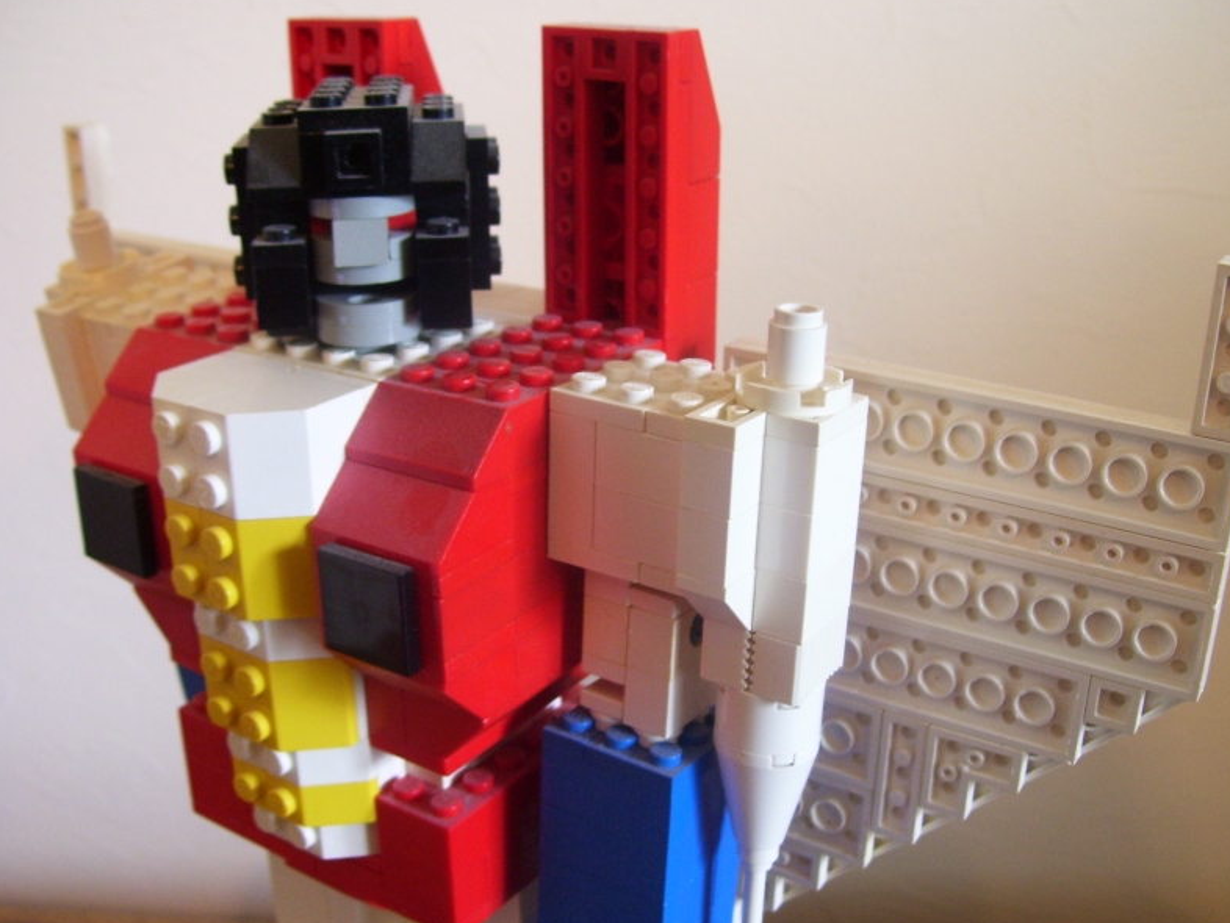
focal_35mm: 40
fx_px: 1422
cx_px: 634
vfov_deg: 36.0
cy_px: 465
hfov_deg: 46.8
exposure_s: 1/8
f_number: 2.7
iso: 160
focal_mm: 6
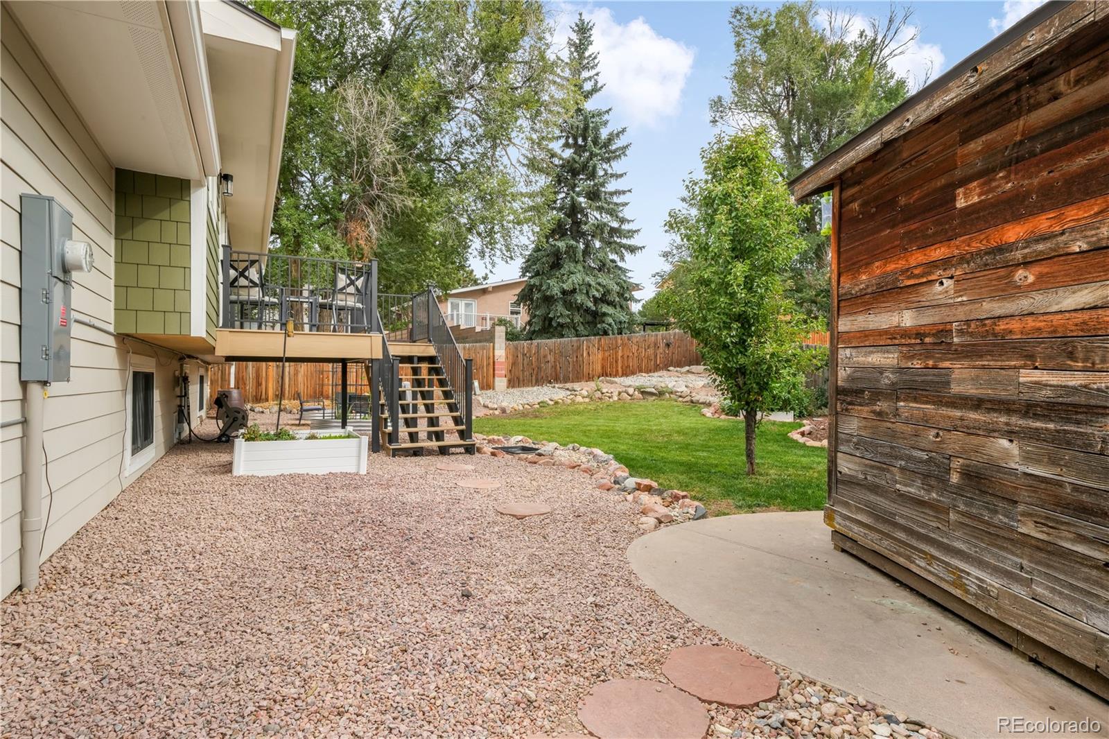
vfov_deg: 64.5
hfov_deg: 86.9
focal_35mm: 19
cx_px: 554
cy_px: 370
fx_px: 585
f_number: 14
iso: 400
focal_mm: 19
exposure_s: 1/50
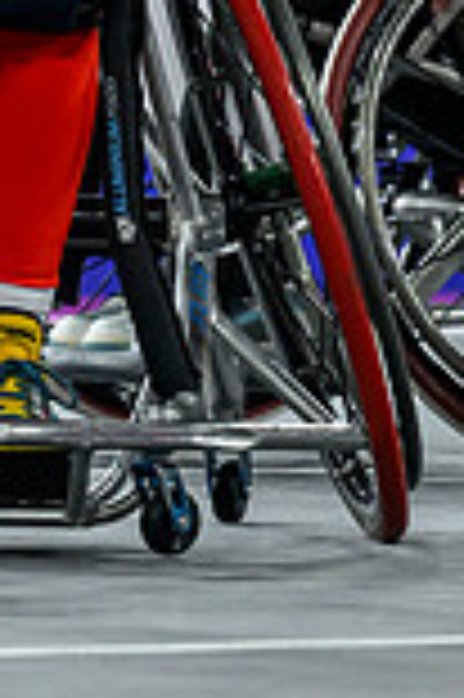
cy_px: -310
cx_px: -1205
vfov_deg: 2.8
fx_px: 14047
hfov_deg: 1.9
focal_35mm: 725
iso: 2500
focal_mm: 135
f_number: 3.2
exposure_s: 1/1600
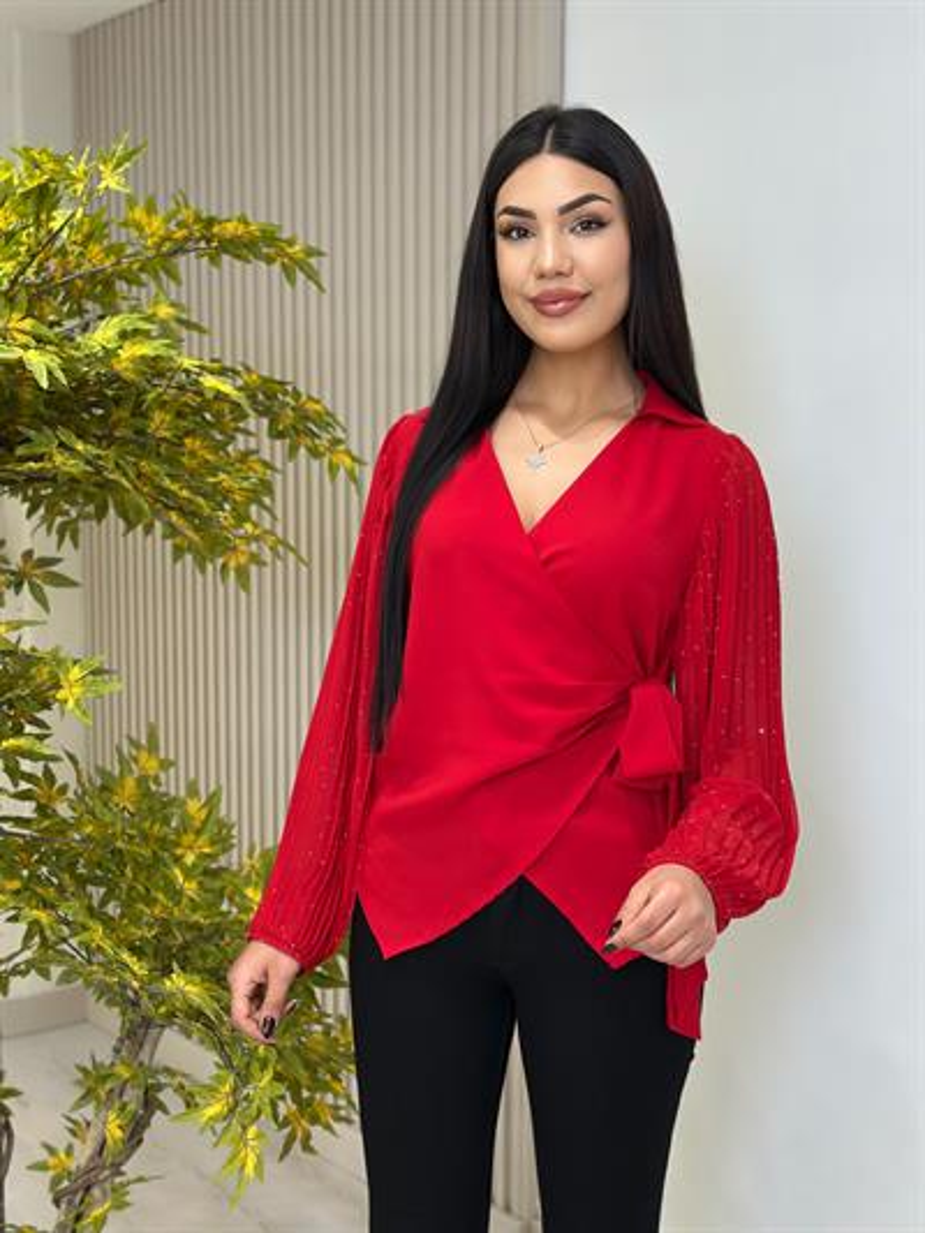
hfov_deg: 30.3
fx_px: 1710
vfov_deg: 39.6
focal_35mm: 48
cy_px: 616
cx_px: 462
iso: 64
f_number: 1.78
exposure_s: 1/100
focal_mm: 6.86
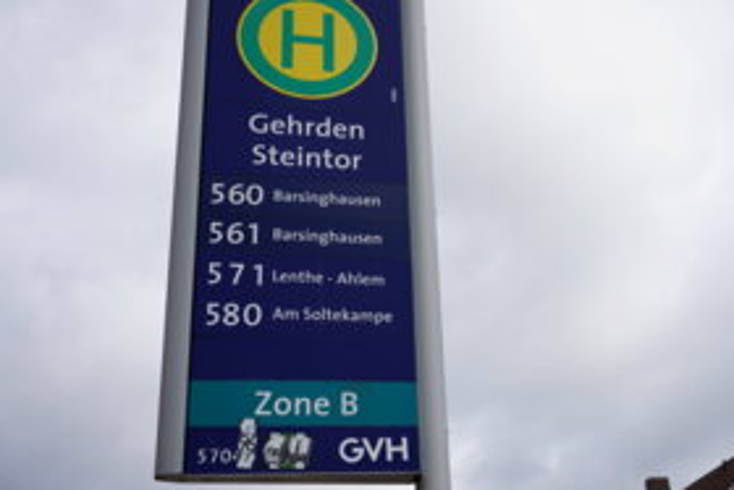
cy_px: 242
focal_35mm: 50
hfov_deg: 38.9
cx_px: 511
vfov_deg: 27.0
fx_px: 1020
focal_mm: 35
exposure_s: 1/400
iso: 100
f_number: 7.1
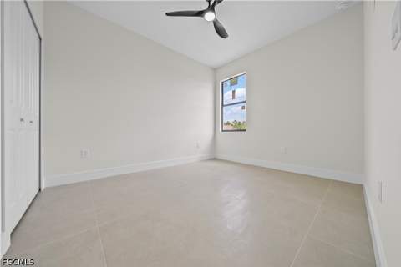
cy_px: 134
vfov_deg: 90.0
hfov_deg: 112.6
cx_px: 200
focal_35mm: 12
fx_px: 134
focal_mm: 12
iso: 200
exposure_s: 1/13
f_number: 9
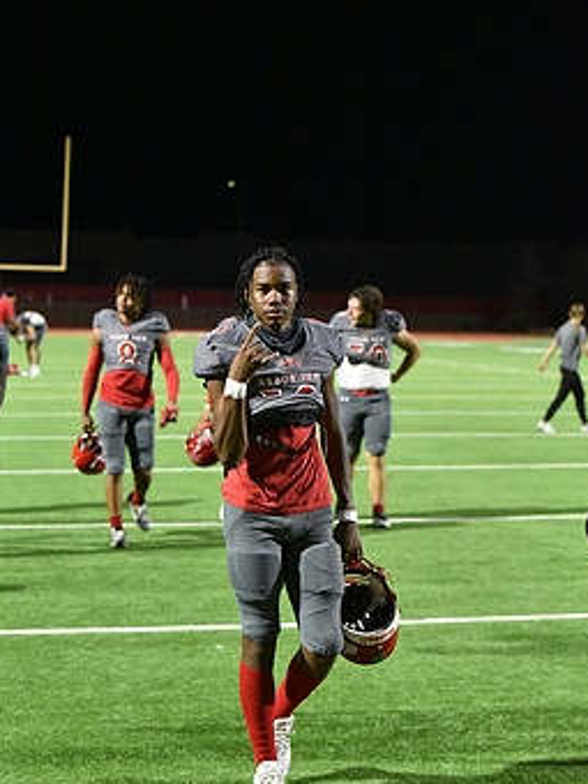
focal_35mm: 89
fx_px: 2016
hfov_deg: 16.6
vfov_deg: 22.0
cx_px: 286
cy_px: 440
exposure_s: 1/1000
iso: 12800
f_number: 2.8
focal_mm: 70
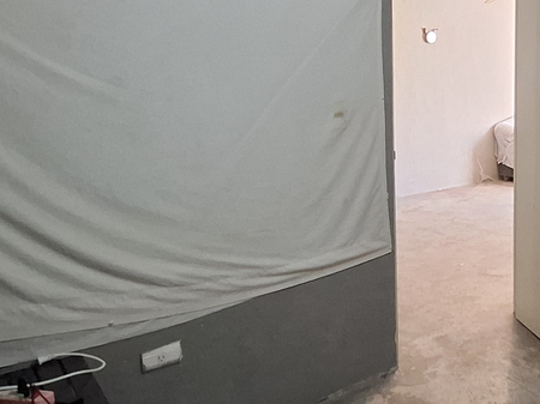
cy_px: 139
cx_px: 526
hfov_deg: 43.8
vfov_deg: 38.3
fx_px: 577
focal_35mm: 37
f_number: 2.2
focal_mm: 1.74
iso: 250
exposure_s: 1/24
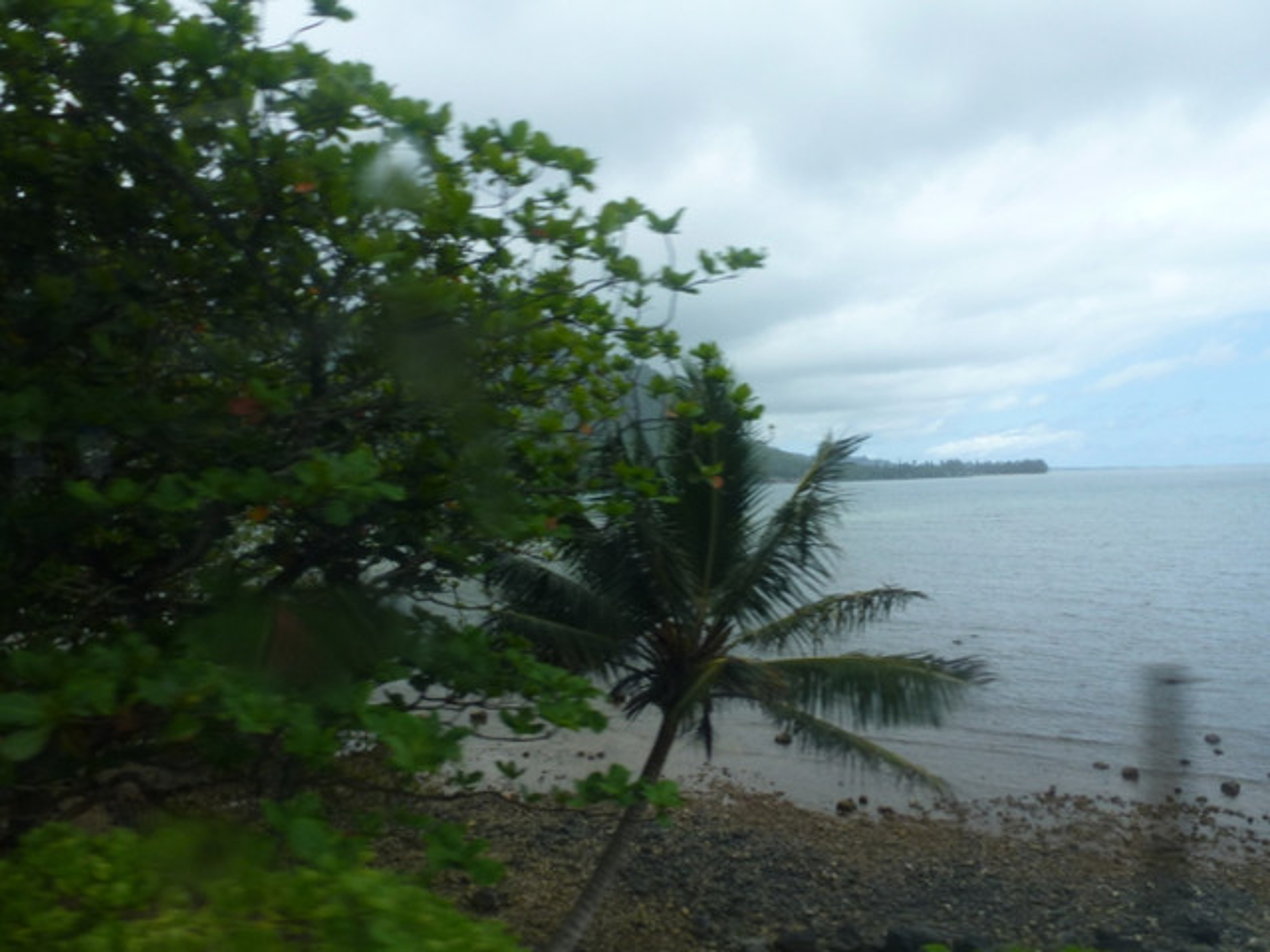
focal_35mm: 24
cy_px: 476
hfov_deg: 71.6
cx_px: 635
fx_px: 881
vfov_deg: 56.8
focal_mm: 4.3
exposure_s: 1/250
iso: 100
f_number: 4
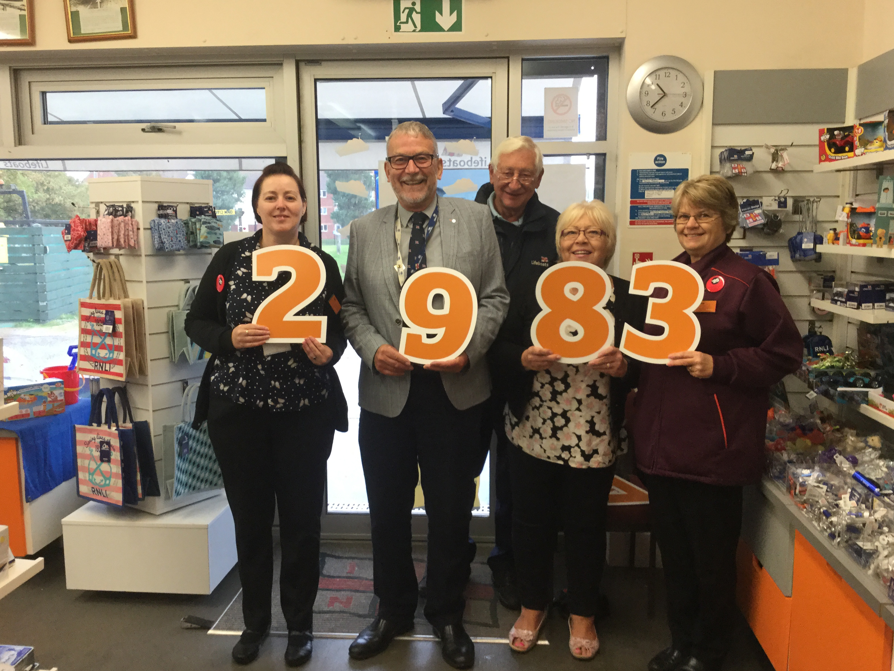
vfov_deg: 44.2
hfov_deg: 56.8
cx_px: 448
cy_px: 342
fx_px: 827
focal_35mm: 32
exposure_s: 1/33
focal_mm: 3.3
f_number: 2.4
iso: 50
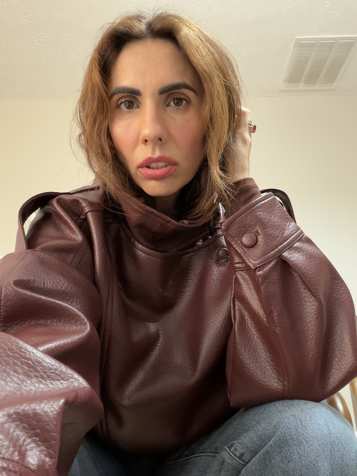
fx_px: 426
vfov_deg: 58.3
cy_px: 245
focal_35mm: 31
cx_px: 177
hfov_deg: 45.4
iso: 640
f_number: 1.9
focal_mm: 2.71
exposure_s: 1/20
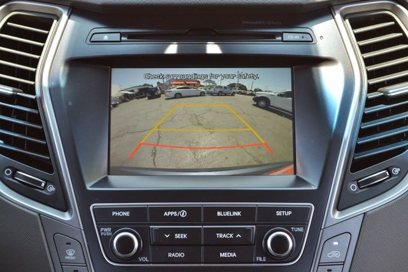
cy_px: 136
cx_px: 204
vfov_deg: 16.6
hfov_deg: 24.6
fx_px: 935
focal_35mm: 82
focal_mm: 55
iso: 220
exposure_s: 1/60
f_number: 5.6
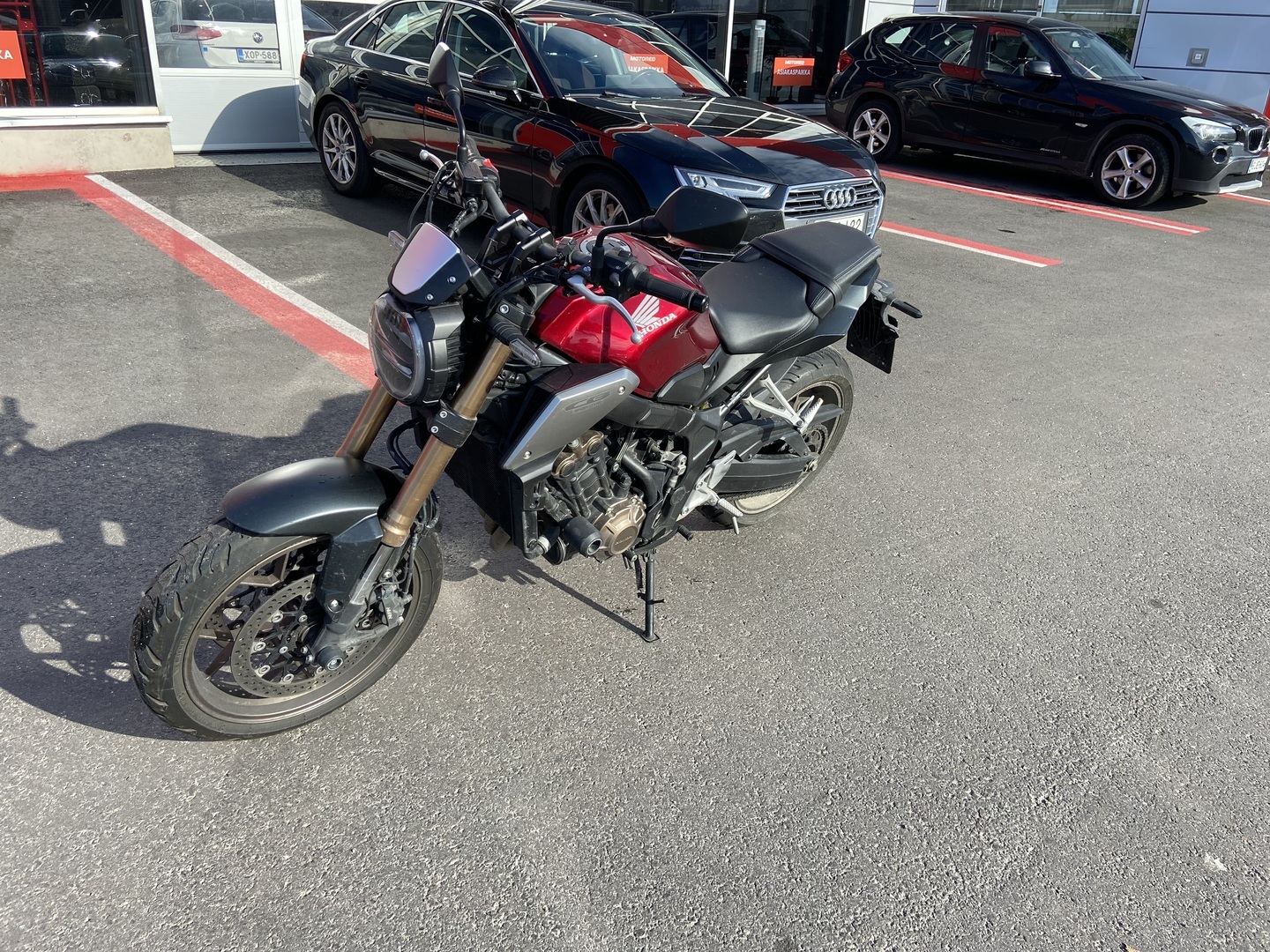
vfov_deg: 53.1
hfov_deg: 67.3
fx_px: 954
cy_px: 476
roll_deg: -3.1
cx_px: 635
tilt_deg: -24.3
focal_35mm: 26
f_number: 1.8
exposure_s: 1/965
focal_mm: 4.25
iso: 32
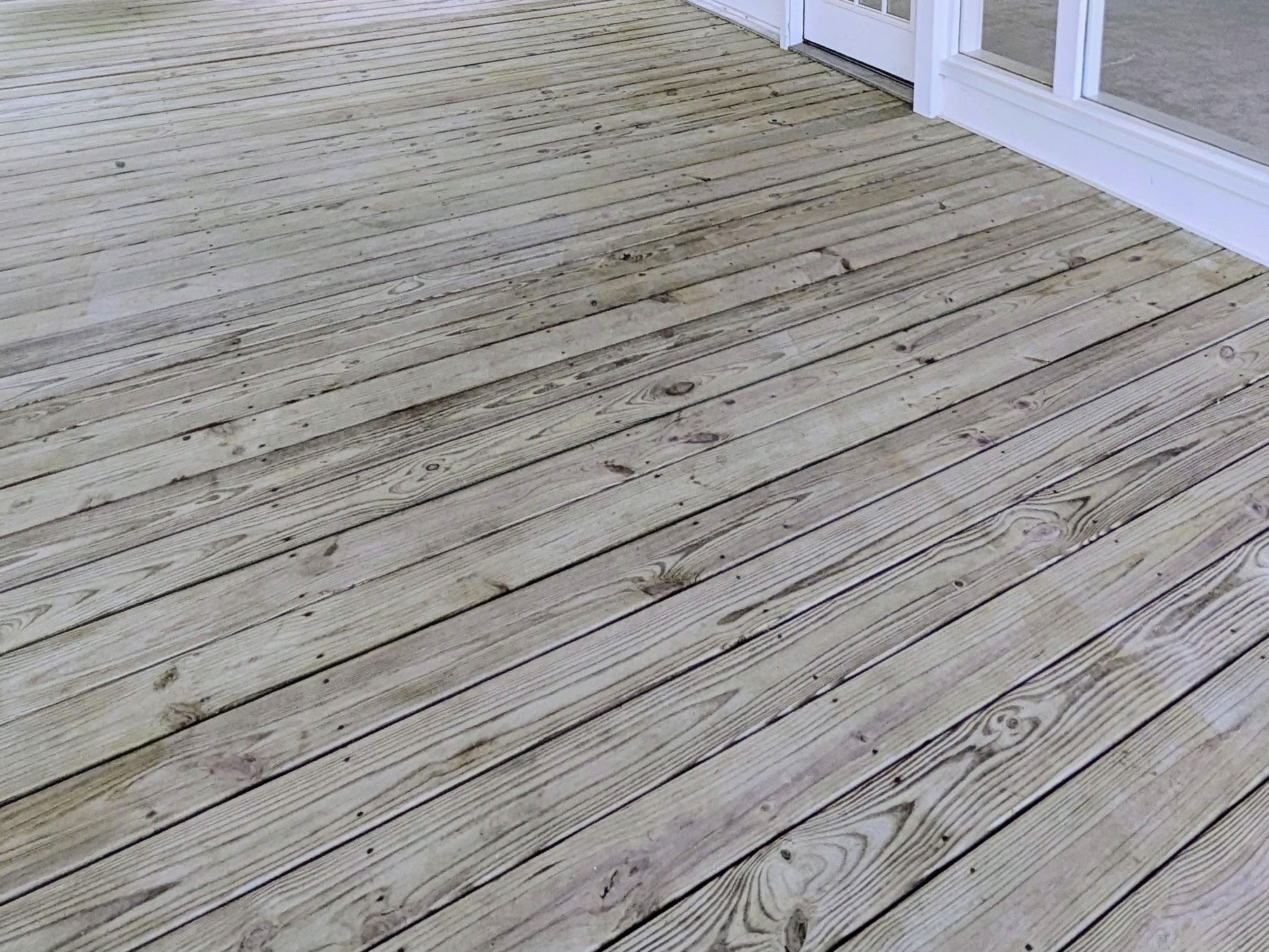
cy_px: -56
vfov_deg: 38.8
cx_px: 813
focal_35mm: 31
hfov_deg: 57.4
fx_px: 1137
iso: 92
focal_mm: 1.85
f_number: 2.2
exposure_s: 1/304
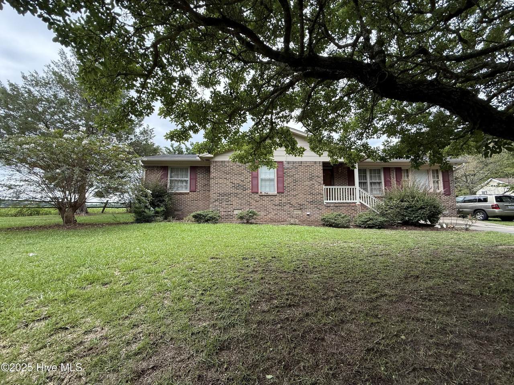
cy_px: 192
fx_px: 208
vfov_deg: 85.7
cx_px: 257
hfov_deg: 102.1
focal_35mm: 14
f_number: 2.2
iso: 64
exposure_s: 1/482
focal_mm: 2.22
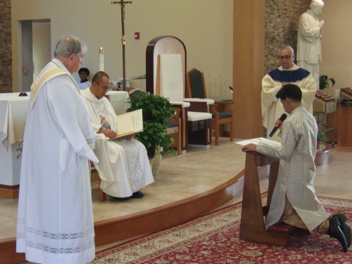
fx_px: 722
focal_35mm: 71
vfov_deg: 20.7
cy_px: 133
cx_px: 175
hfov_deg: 27.4
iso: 400
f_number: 4.9
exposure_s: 1/24
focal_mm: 12.5
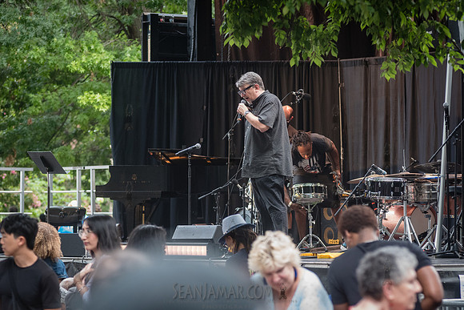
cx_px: 259
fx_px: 2241
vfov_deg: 7.9
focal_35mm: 174
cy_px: 126
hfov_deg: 11.8
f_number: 4
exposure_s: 1/160
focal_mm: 135
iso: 2000
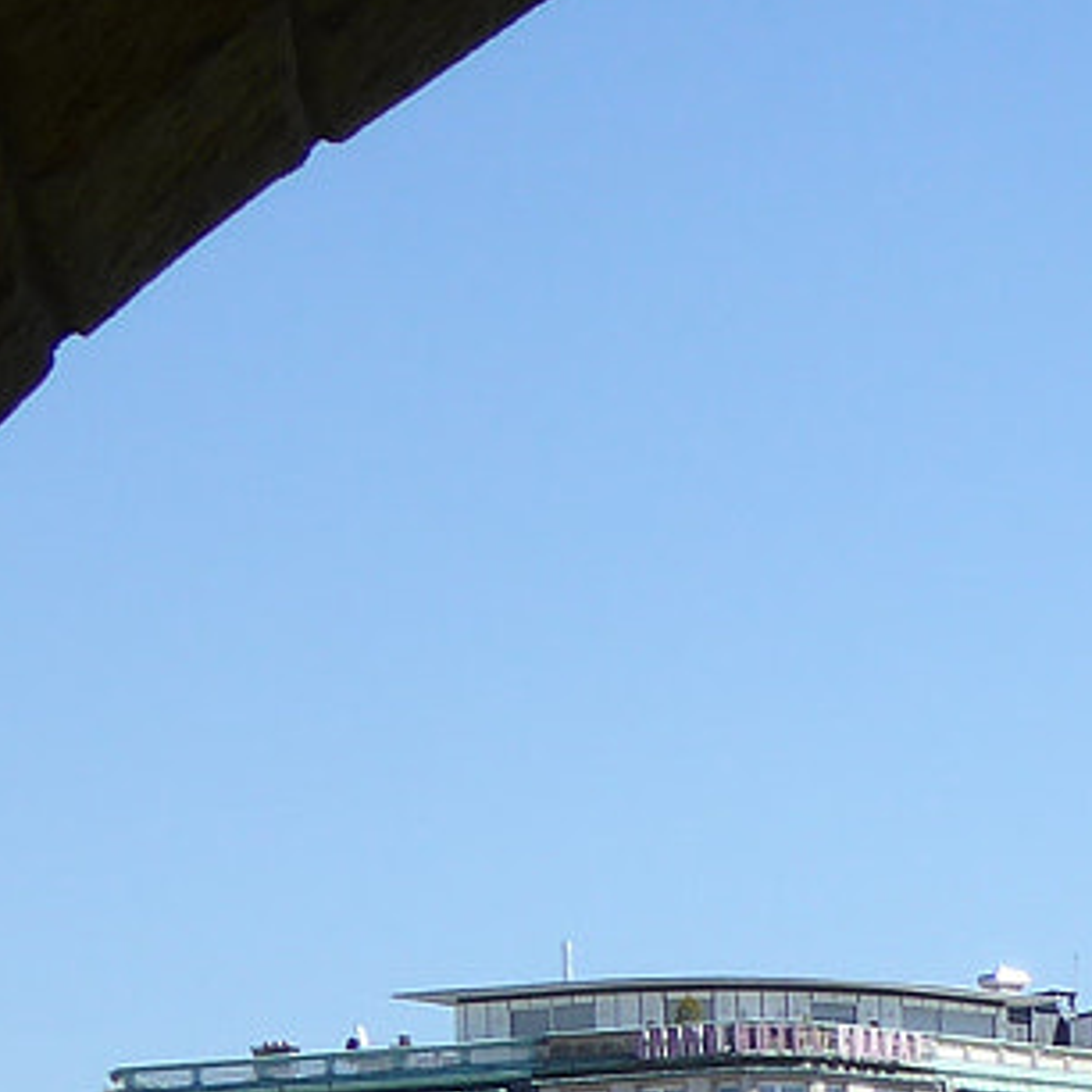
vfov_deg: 9.1
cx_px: 2330
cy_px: 1816
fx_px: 6603
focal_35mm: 185
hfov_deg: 8.8
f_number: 3.8
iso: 80
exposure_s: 1/640
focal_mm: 7.2
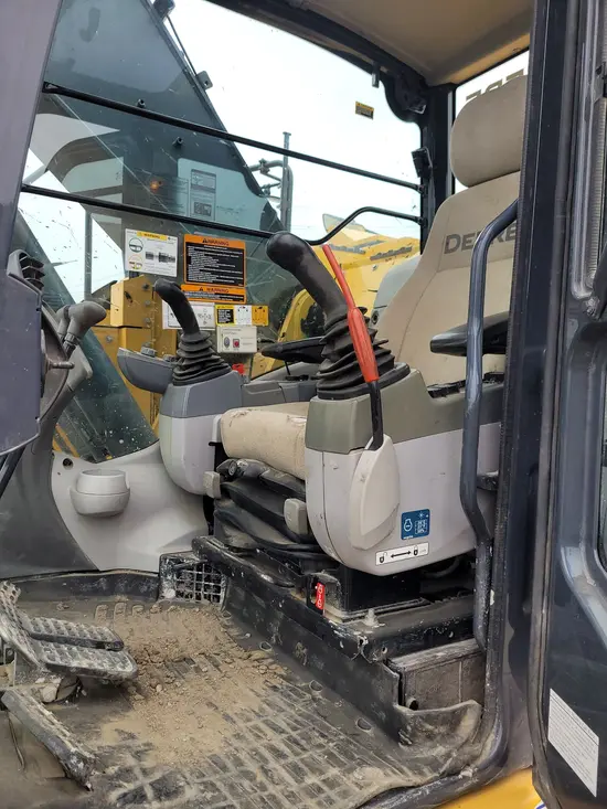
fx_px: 608
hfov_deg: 53.1
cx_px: 304
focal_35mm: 26
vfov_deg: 67.3
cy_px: 404
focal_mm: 5.4
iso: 40
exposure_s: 1/518
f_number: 1.8
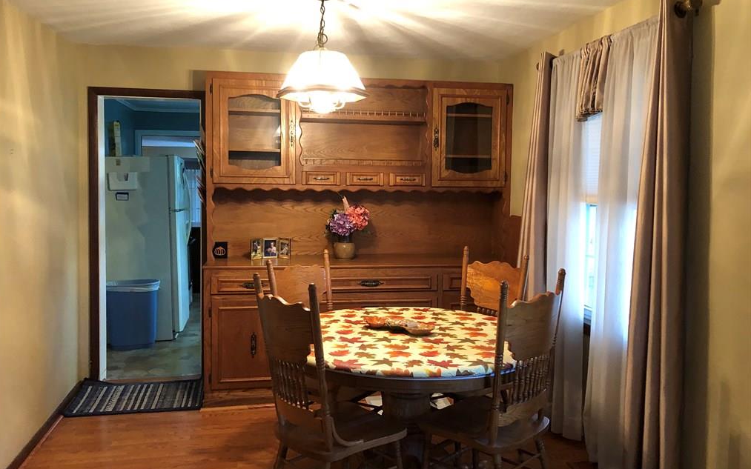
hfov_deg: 62.9
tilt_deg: -4.0
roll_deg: -0.5
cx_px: 373
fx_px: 614
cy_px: 225
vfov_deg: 41.8
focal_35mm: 30
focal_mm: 3.99
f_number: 1.8
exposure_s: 1/15
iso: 100
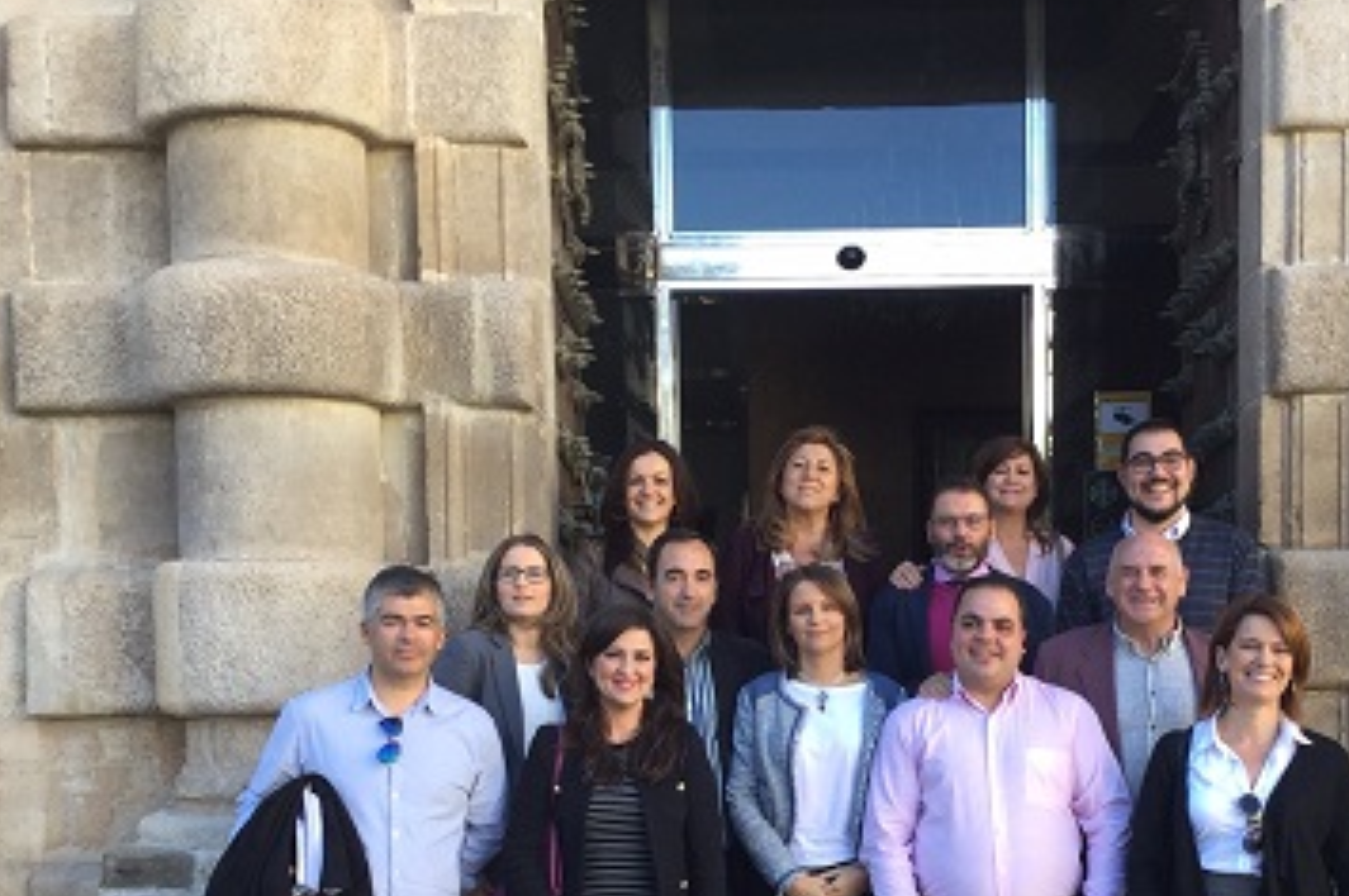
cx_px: 821
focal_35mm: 52
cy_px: 754
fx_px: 1947
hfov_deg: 38.0
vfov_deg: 25.4
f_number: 2.4
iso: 25
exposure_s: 1/100
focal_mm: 3.3
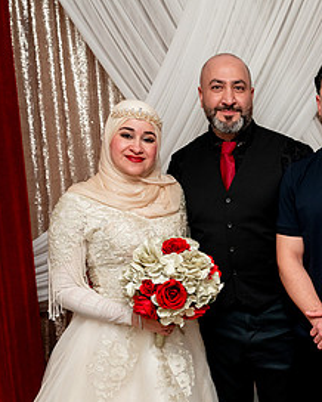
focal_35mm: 48
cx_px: 325
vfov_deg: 38.5
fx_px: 571
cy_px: 248
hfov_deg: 29.3
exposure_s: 1/160
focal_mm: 24
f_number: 2.8
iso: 1600
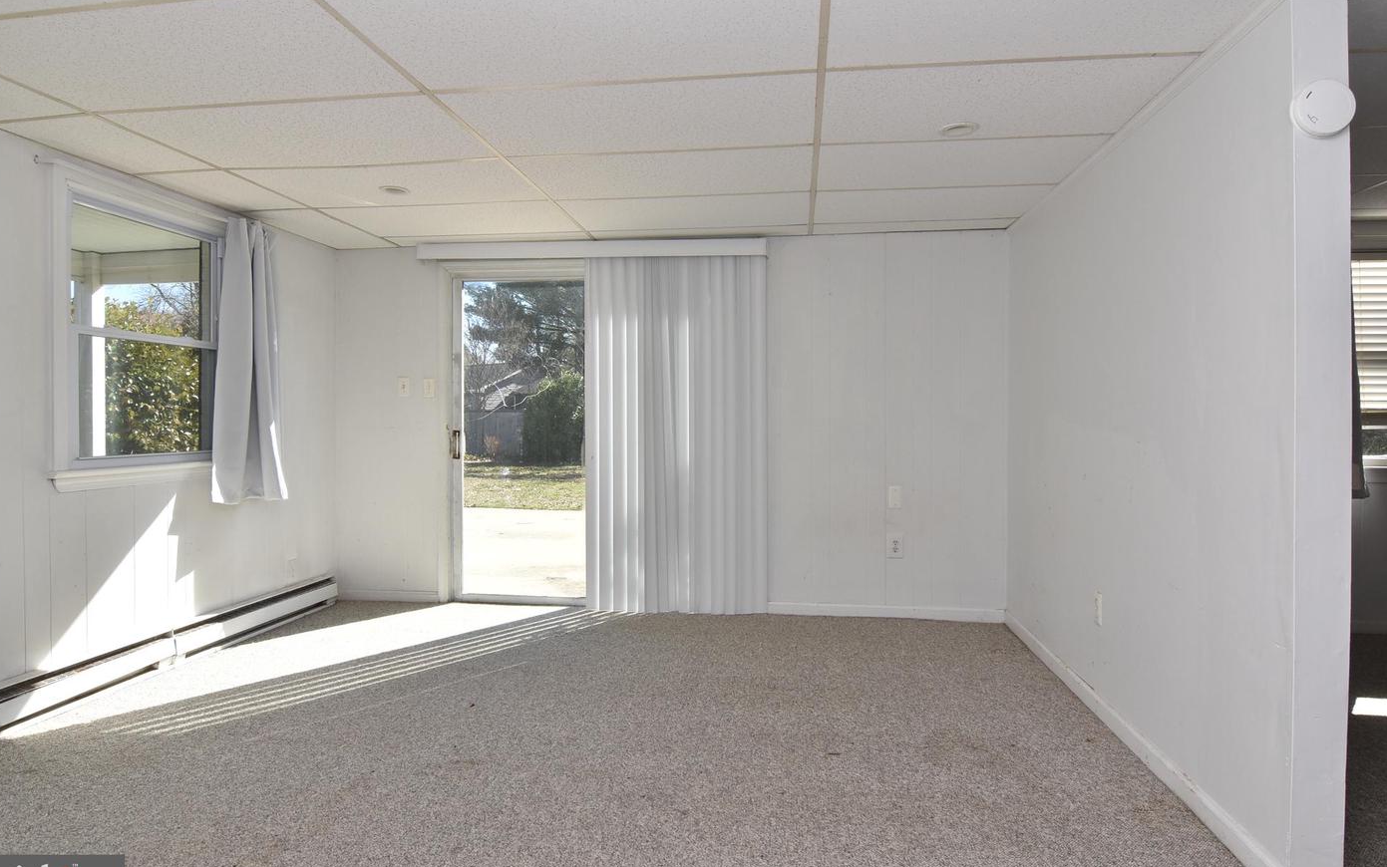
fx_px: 718
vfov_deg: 62.2
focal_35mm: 19
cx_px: 687
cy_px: 427
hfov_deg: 88.0
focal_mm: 12
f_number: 13
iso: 400
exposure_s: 1/160
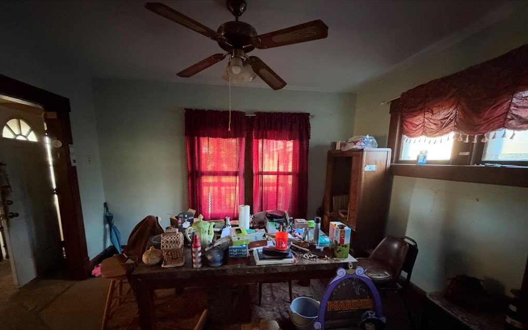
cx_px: 262
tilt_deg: -10.2
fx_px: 216
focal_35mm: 15
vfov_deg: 73.9
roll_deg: +0.2
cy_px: 199
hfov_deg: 101.5
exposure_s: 1/36
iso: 1600
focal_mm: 2.22
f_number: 2.2
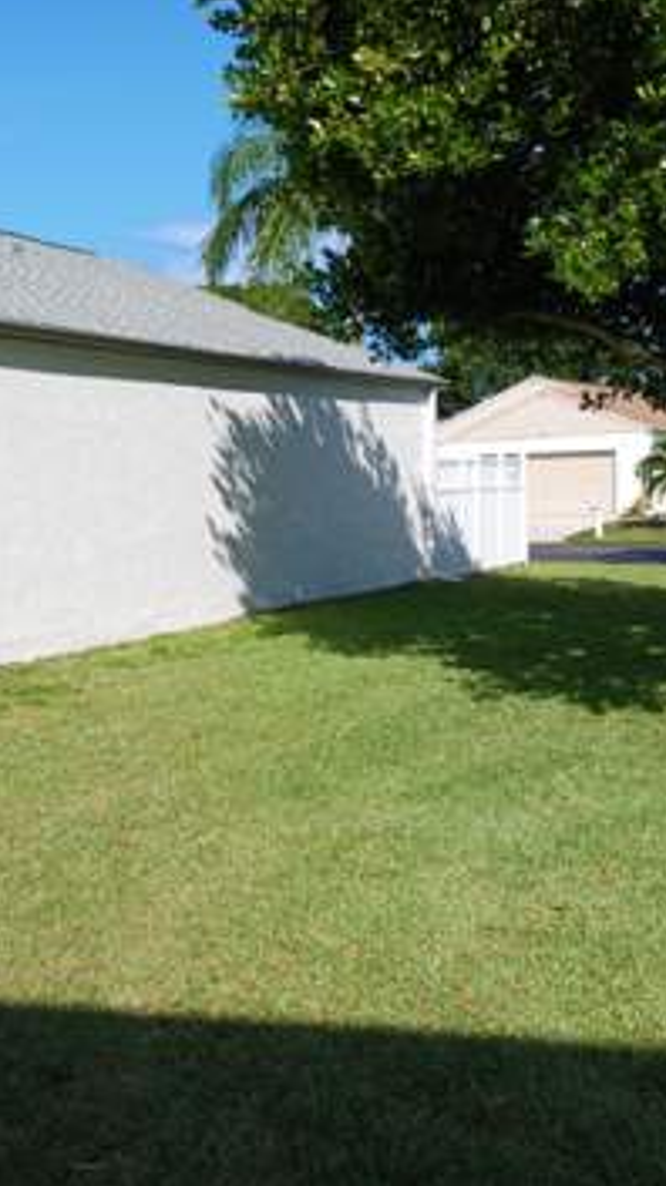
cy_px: 593
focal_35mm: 40
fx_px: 1259
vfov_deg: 50.5
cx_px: 256
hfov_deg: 29.5
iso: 20
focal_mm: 4
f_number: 1.8
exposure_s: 1/355
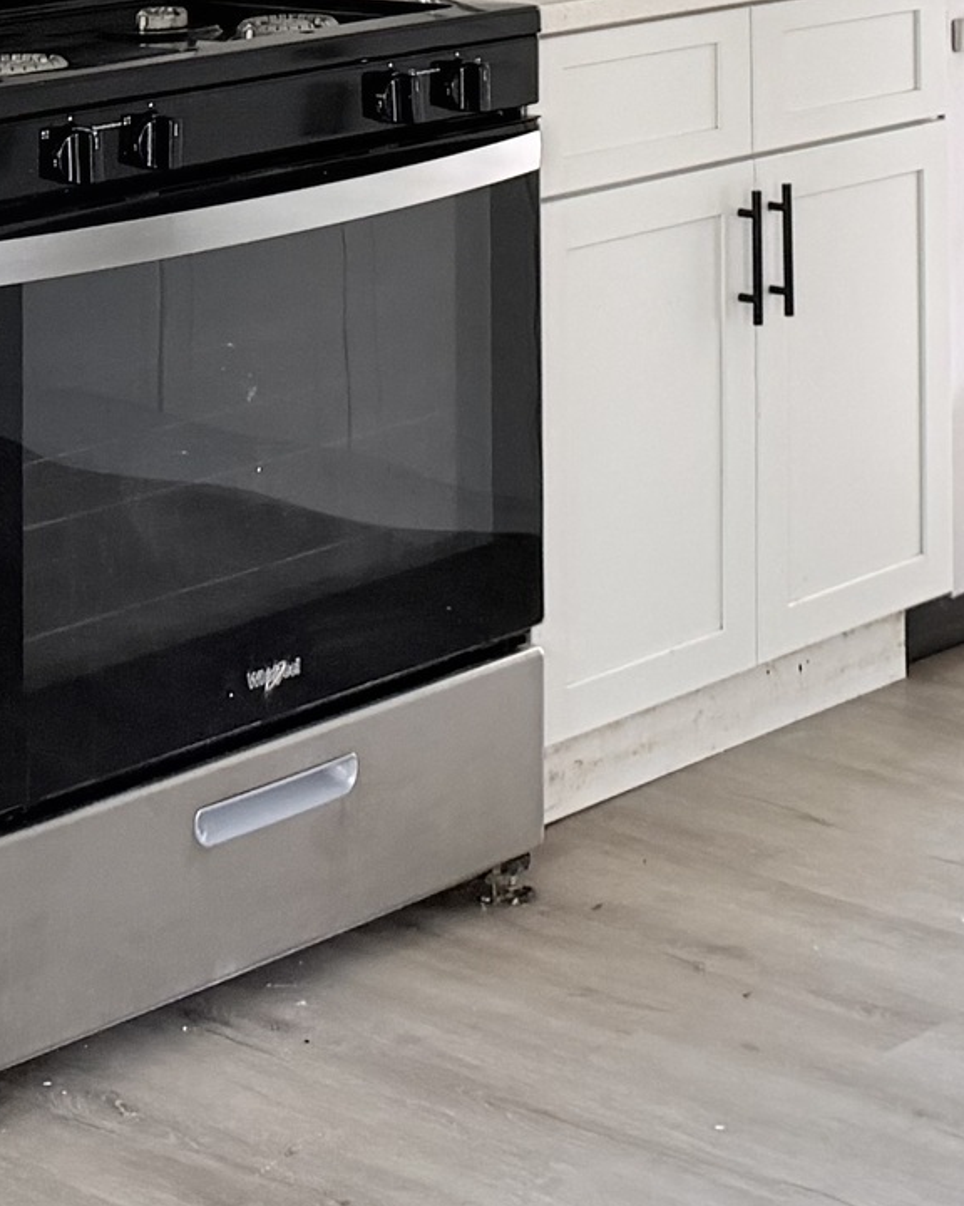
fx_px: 3566
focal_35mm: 100
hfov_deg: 15.2
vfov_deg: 17.4
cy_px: -553
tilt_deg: +1.5
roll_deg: +1.0
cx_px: 875
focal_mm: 6.76
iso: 200
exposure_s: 1/65
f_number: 1.78
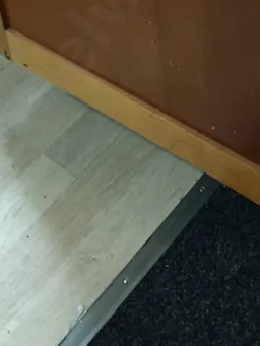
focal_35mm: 87
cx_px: 197
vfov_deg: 20.5
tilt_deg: -37.4
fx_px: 871
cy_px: -107
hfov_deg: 16.9
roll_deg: +2.5
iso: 80
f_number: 2.2
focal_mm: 4.15
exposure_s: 1/17
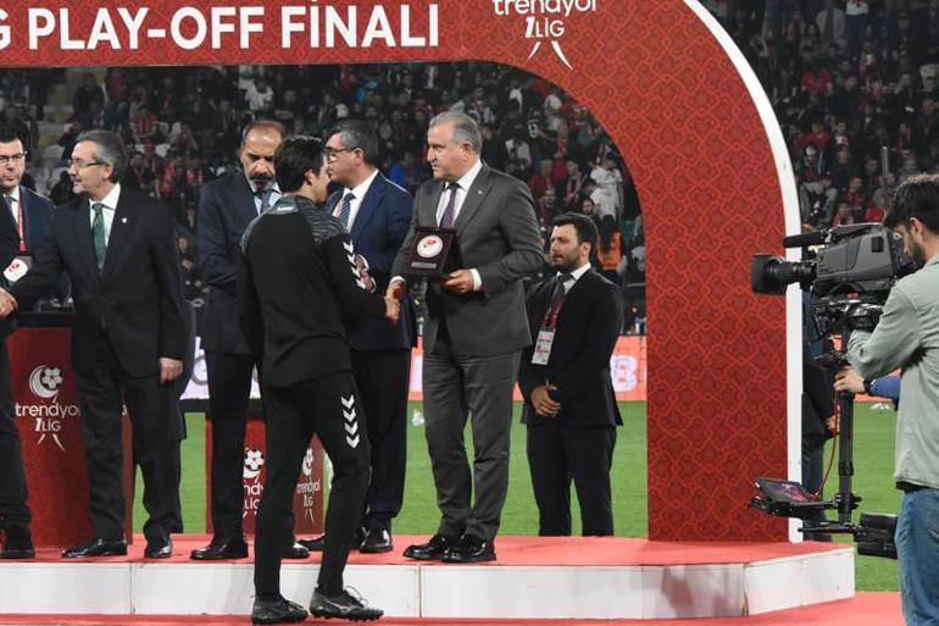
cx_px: 470
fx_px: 5280
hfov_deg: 10.2
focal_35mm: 202
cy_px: 313
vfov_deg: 6.8
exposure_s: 1/160
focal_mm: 135
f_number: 10
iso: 3200
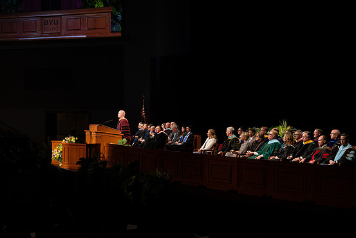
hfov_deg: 24.7
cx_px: 160
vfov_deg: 16.7
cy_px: 117
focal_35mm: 82
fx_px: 811
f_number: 2.8
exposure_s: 1/250
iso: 1600
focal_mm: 70
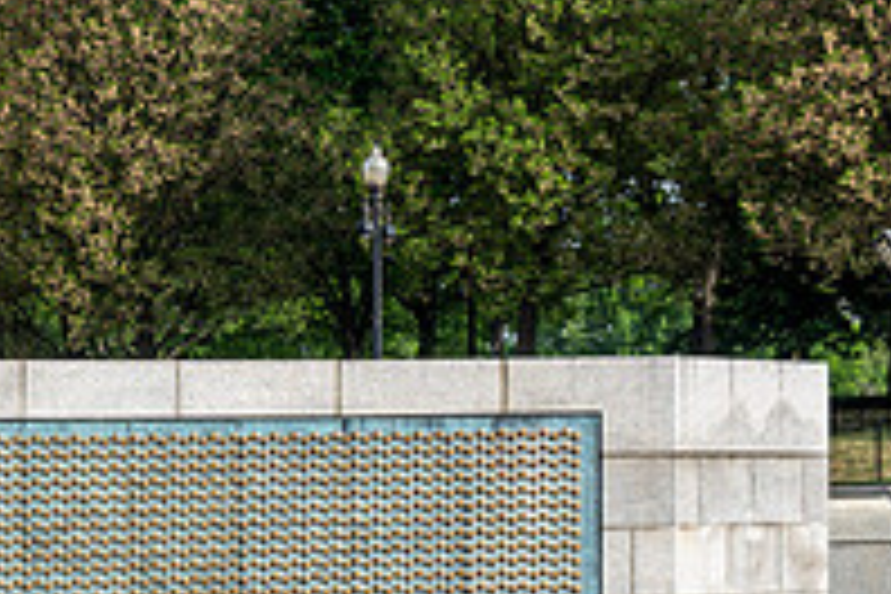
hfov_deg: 13.2
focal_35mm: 146
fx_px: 3613
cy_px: 622
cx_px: -482
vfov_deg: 9.3
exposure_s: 1/125
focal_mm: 46
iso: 100
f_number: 8
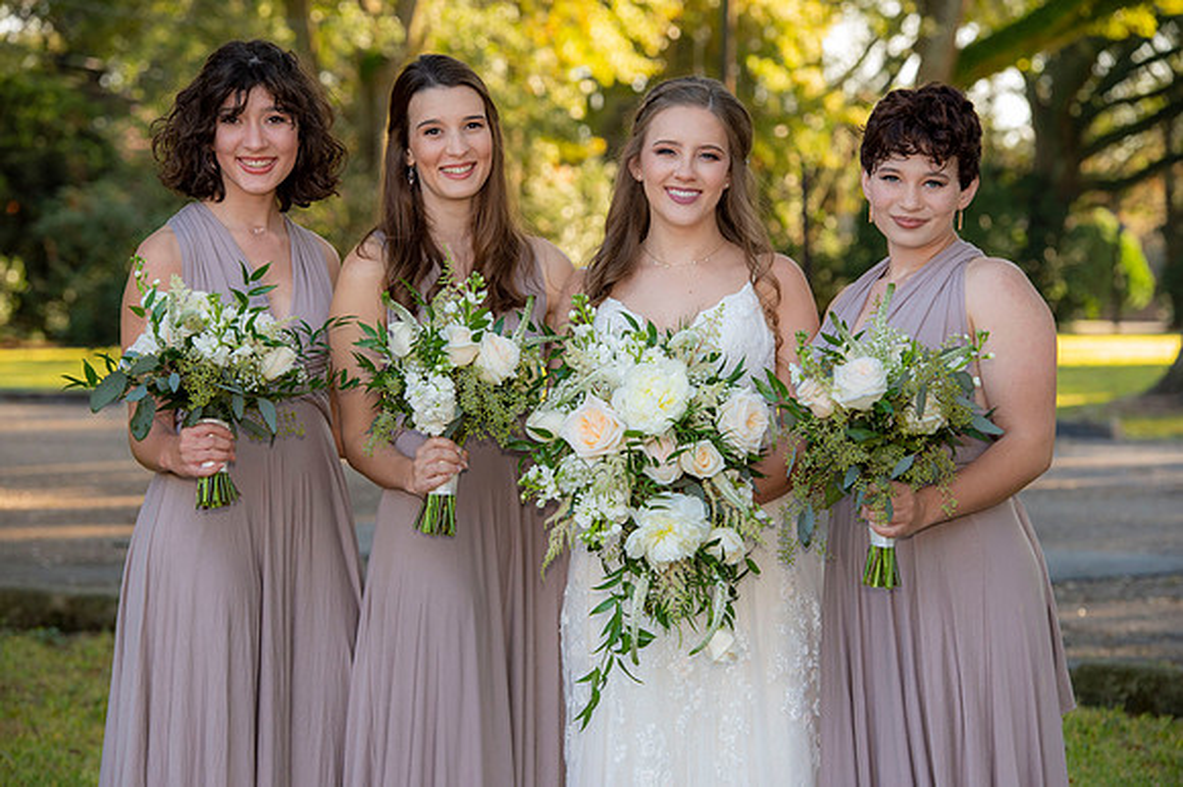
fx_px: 4269
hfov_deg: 15.8
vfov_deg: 10.5
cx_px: 592
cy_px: 394
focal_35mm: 130
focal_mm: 130
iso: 1250
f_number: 6.3
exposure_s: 1/400
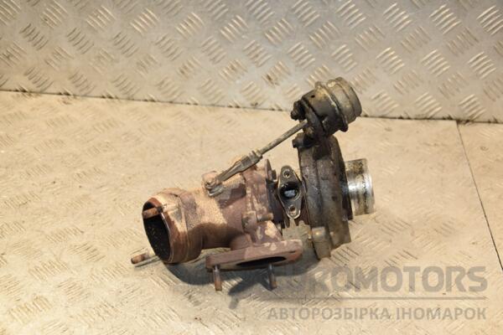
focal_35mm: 60
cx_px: 252
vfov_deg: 22.6
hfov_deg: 33.4
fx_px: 838
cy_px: 168
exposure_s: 1/200
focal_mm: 40
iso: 800
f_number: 4.8
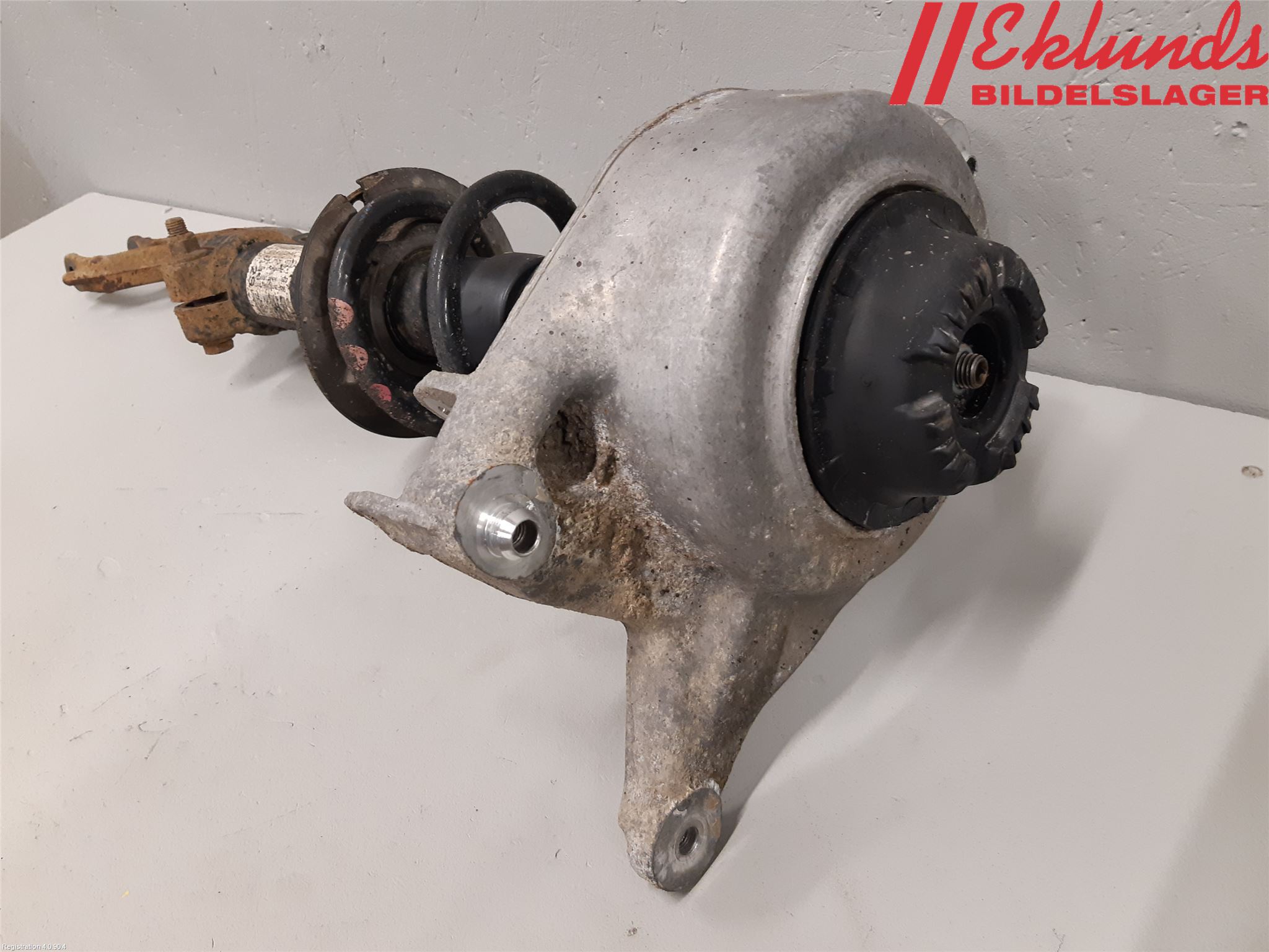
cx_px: 634
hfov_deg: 67.3
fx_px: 953
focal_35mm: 26
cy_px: 476
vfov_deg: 53.1
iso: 200
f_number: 1.7
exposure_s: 1/50
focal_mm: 3.93
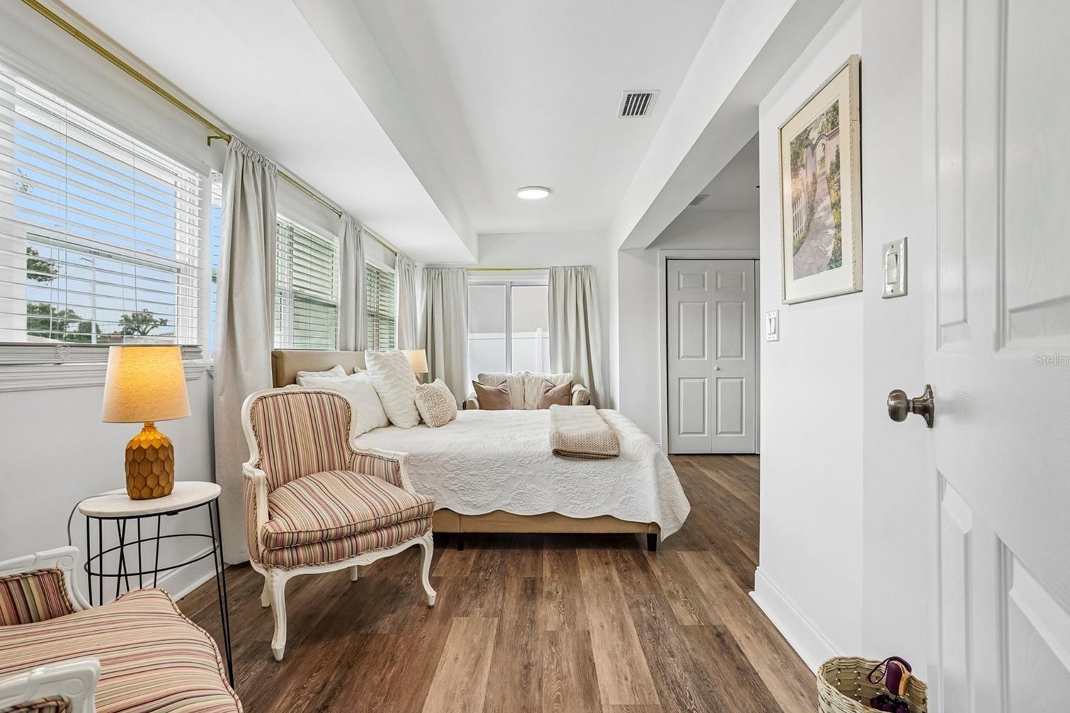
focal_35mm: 18
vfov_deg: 67.4
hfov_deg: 90.0
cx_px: 532
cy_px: 360
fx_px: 535
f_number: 9
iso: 125
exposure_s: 1/30
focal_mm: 17
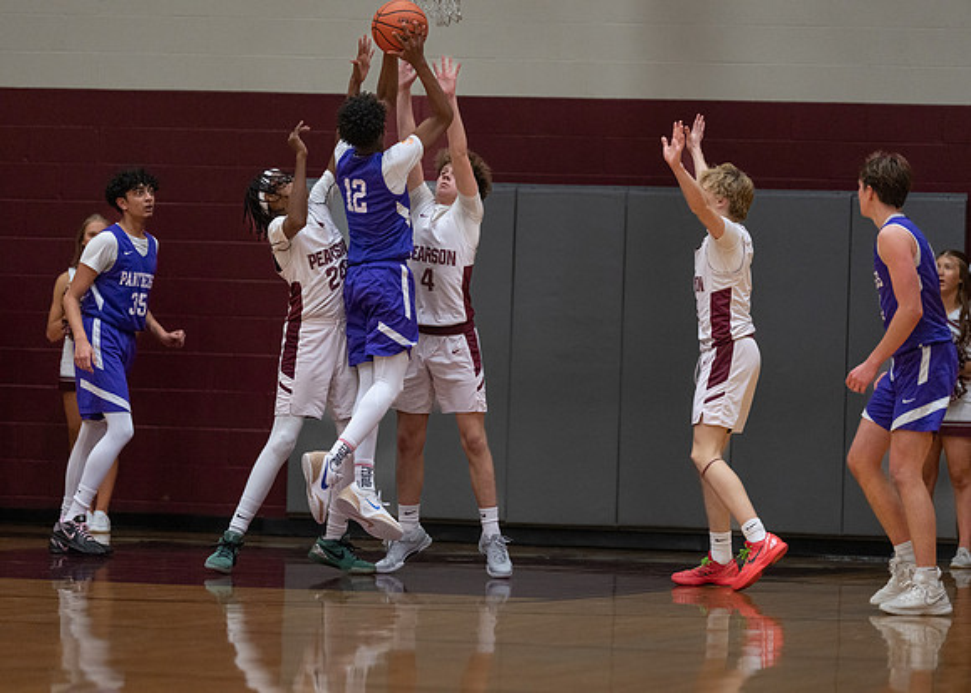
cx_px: 486
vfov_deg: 6.9
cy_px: 346
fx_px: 5778
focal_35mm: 210
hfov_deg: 9.6
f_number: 2.8
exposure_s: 1/1000
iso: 2500
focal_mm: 200
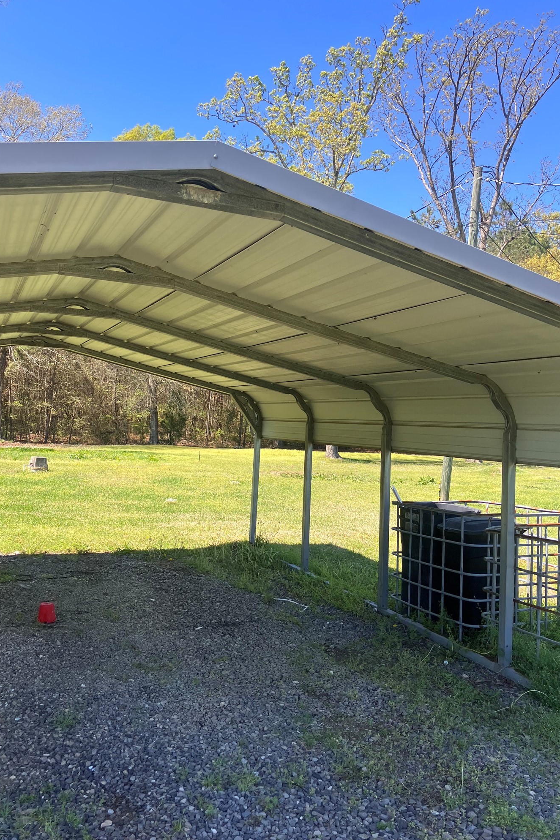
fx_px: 700
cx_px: 258
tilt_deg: +2.8
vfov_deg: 61.9
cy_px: 414
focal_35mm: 30
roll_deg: -1.5
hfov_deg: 43.6
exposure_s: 1/656
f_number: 1.8
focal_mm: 3.99
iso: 32
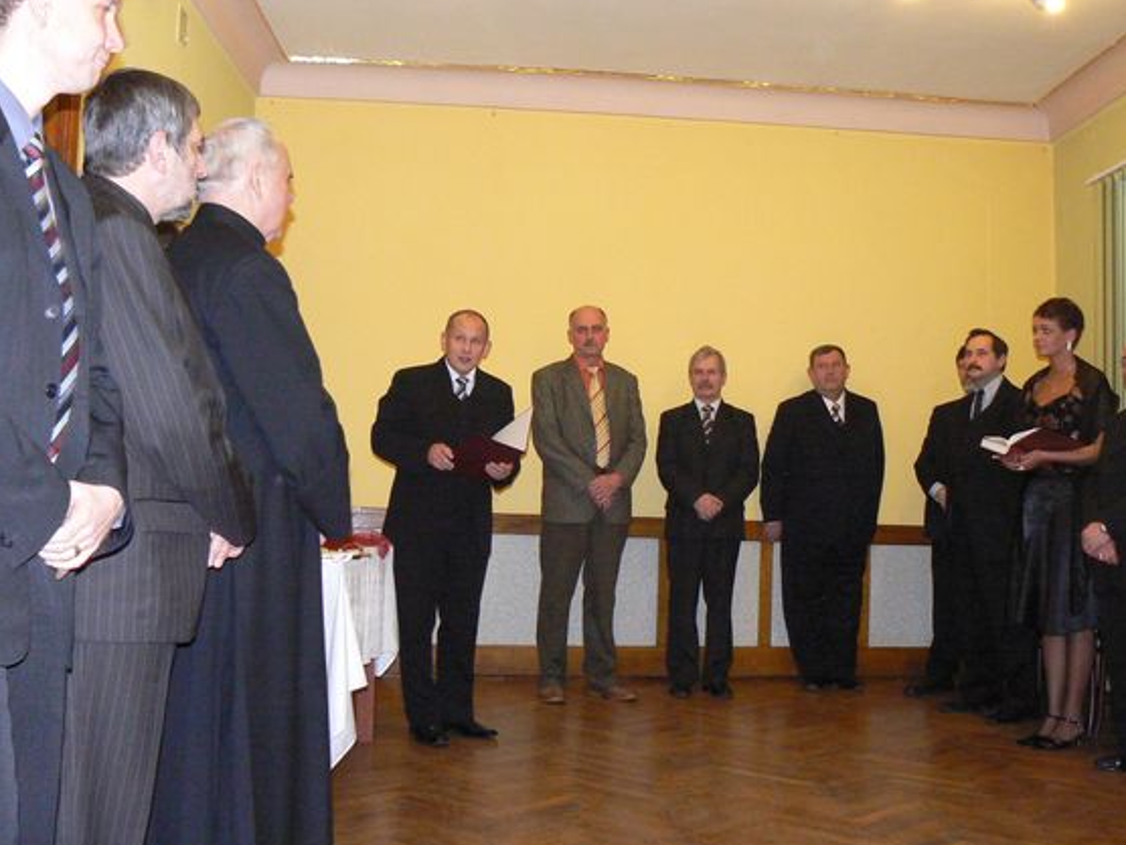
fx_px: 1334
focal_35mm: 41
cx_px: 507
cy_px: 416
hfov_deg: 45.7
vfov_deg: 35.1
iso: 320
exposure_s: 1/30
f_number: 2.8
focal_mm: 6
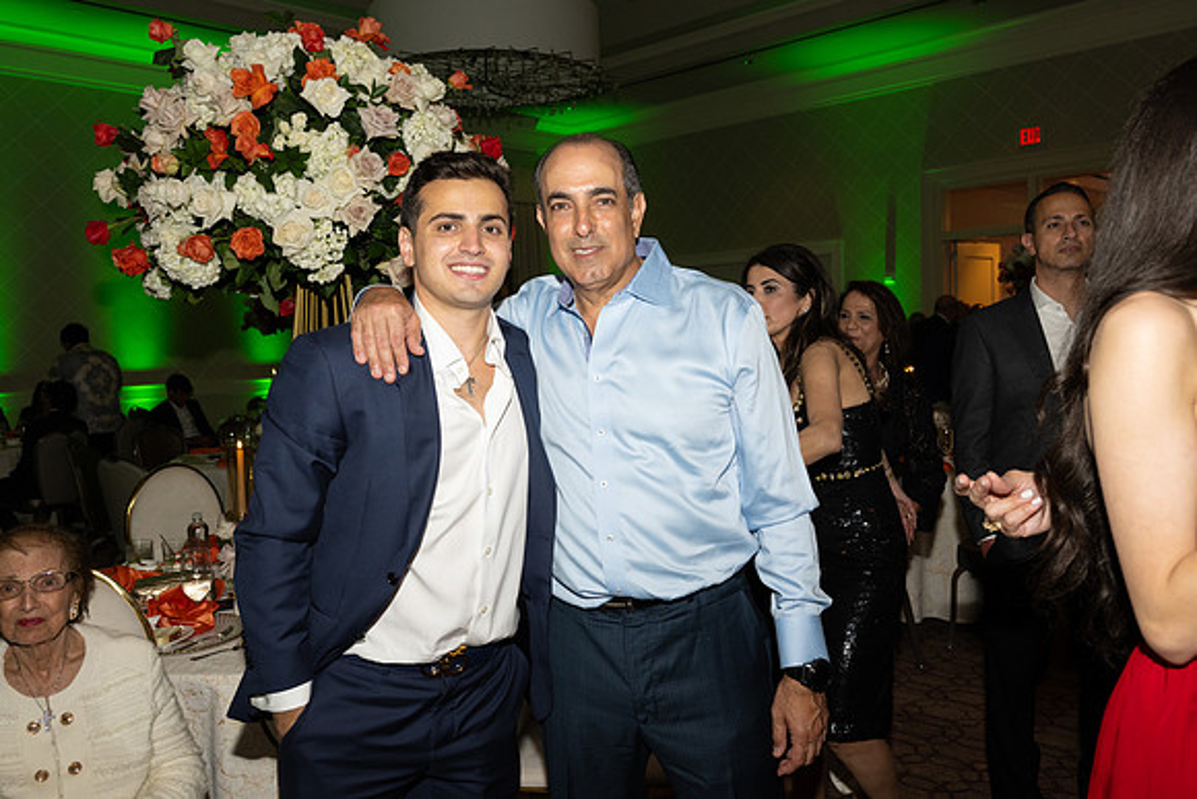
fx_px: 1014
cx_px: 598
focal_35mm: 30
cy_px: 400
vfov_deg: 43.0
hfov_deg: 61.1
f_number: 5.6
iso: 800
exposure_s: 1/100
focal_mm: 30.5
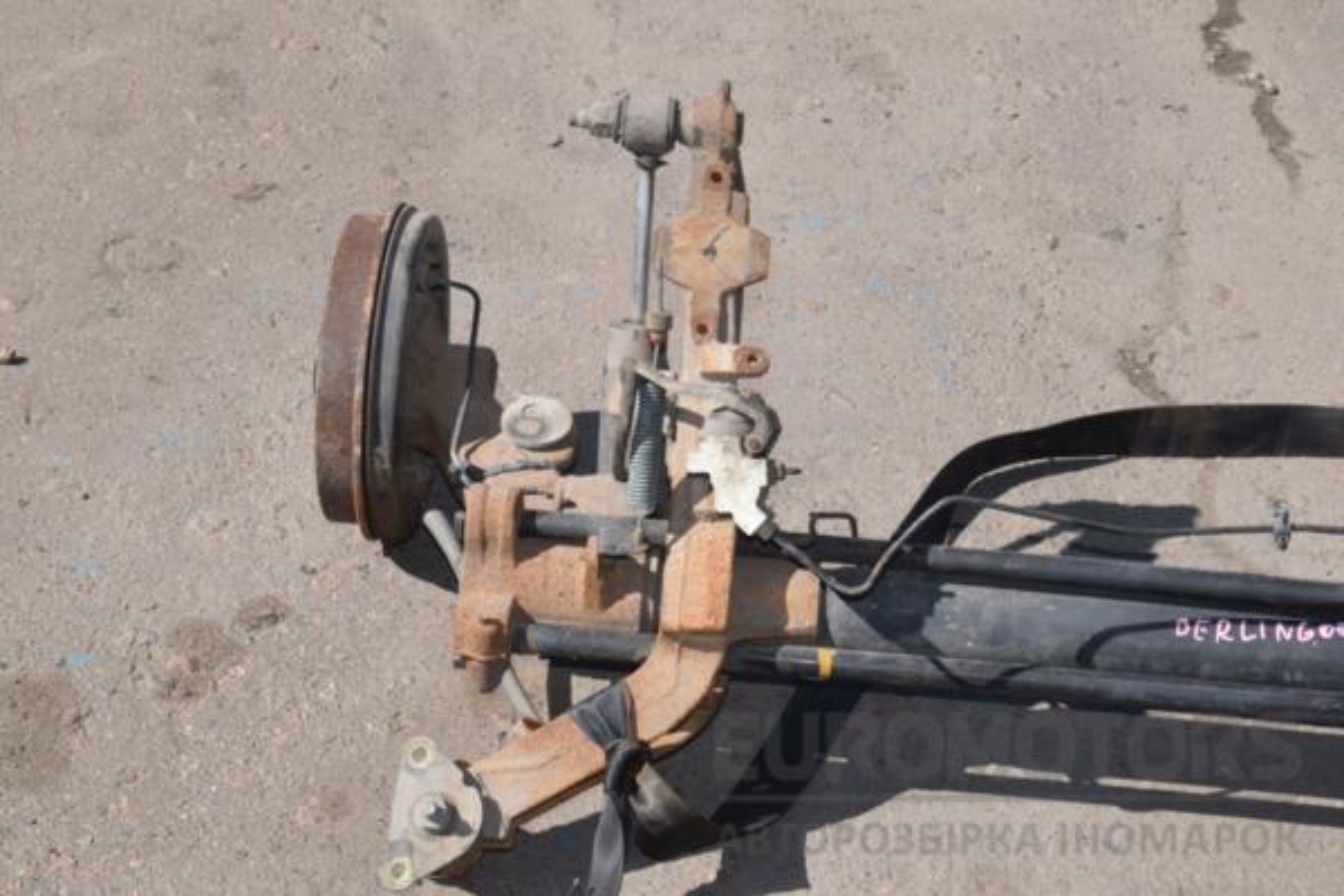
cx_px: 672
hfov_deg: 29.9
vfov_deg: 20.2
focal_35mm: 68
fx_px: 2520
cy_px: 448
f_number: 25
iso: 800
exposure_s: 1/200
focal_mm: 45
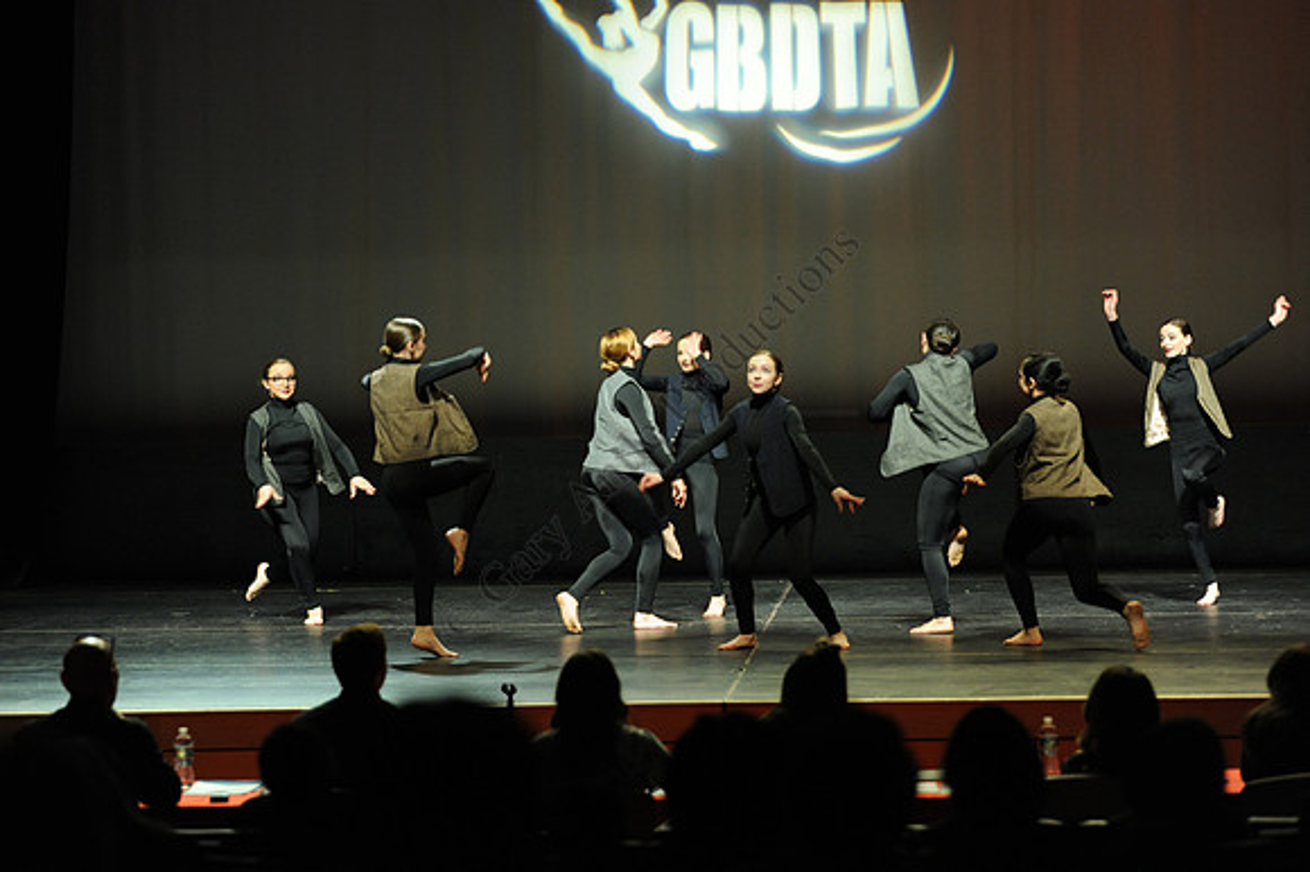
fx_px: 4000
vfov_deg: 12.4
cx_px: 655
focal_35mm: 110
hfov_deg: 18.6
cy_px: 436
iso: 2500
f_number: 2.8
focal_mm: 110
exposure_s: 1/320
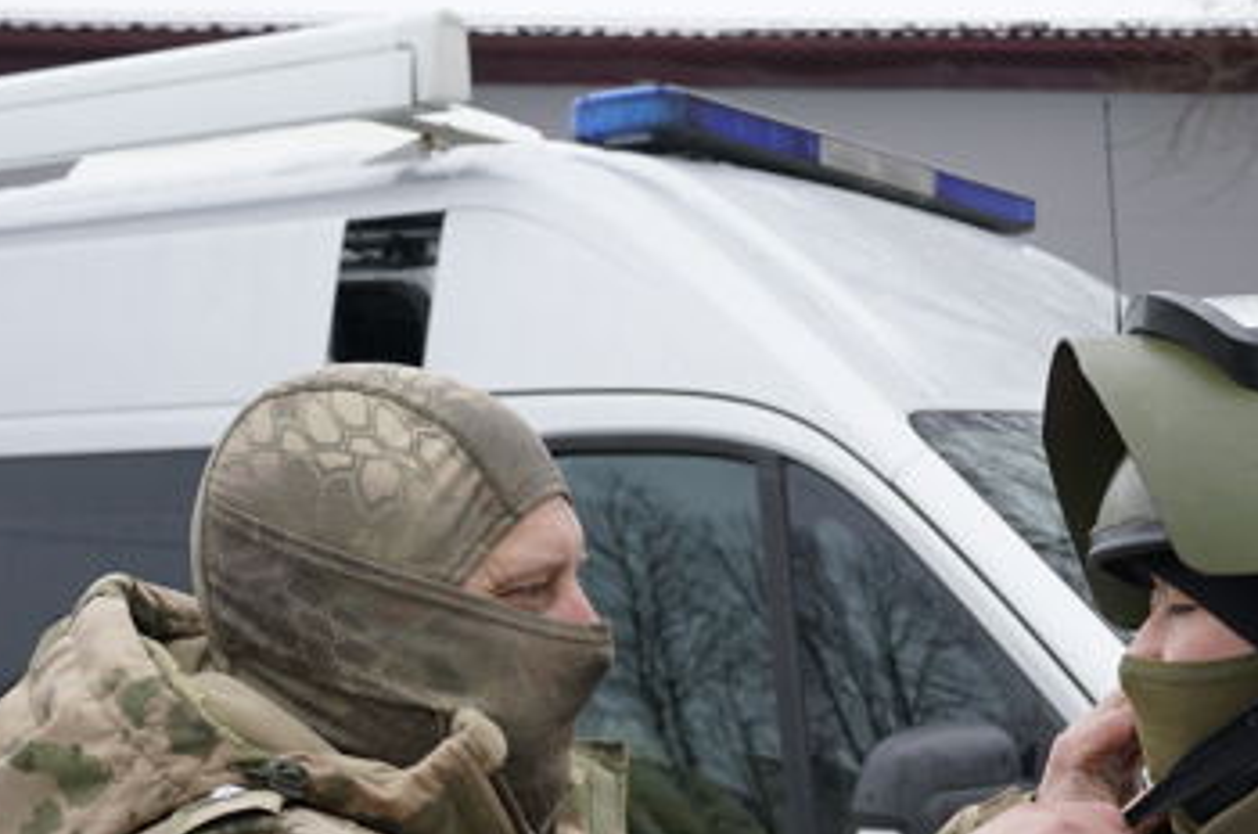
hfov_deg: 28.1
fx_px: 2477
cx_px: 949
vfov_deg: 18.8
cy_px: 733
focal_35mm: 71
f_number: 4
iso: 500
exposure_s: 1/160
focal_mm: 22
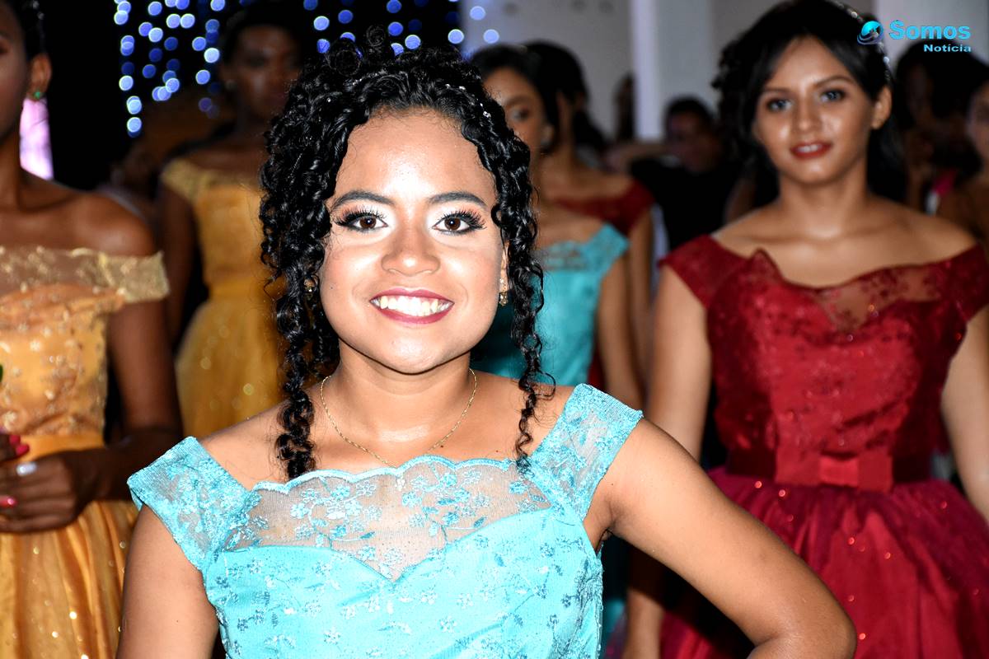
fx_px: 3296
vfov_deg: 11.4
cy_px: 330
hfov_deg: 17.1
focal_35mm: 120
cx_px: 494
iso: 2000
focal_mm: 80
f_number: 5.3
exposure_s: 1/100
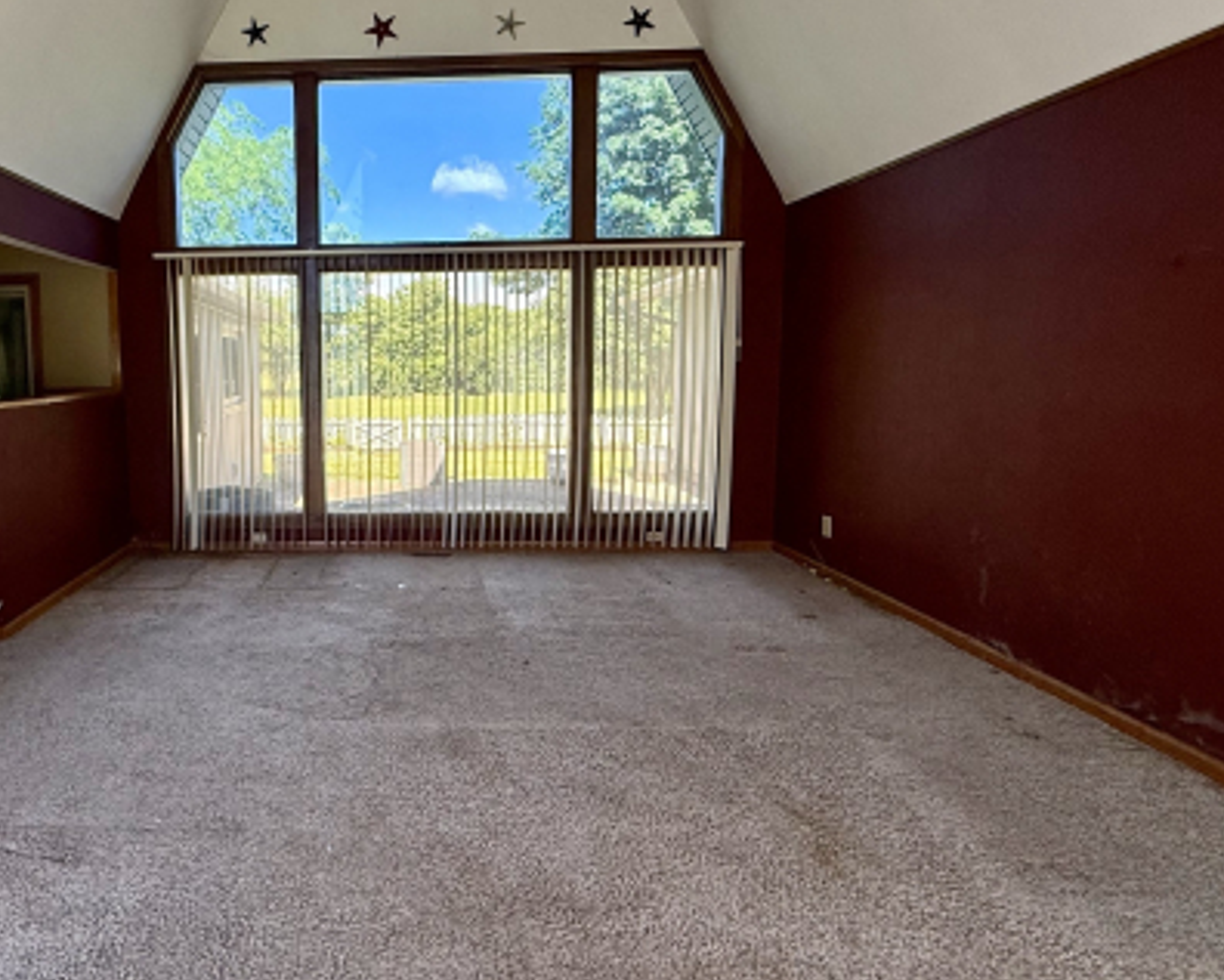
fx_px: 833
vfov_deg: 60.8
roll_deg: -0.3
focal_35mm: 23
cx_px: 385
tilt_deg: -5.4
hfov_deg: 70.0
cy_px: 445
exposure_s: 1/99
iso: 125
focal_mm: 2.22
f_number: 2.2
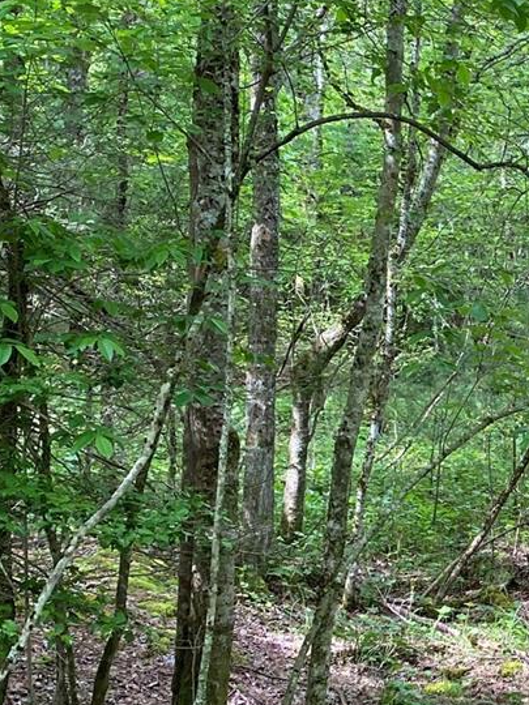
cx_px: 703
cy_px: 490
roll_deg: -0.3
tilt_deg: -1.4
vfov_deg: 26.1
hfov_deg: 18.4
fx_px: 1508
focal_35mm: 74
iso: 80
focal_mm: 4.25
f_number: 1.8
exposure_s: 1/121
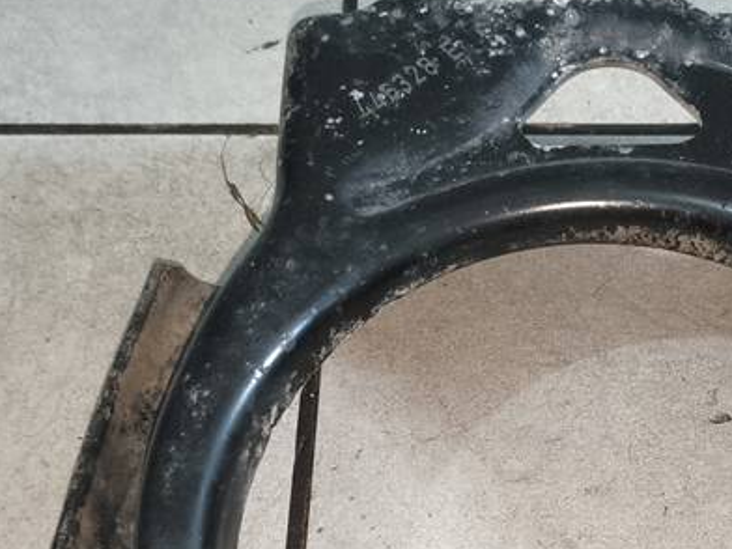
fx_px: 1438
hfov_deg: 27.6
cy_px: 480
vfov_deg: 21.2
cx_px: 650
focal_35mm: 68
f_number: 1.5
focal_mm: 4.94
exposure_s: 1/33.3
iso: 1250
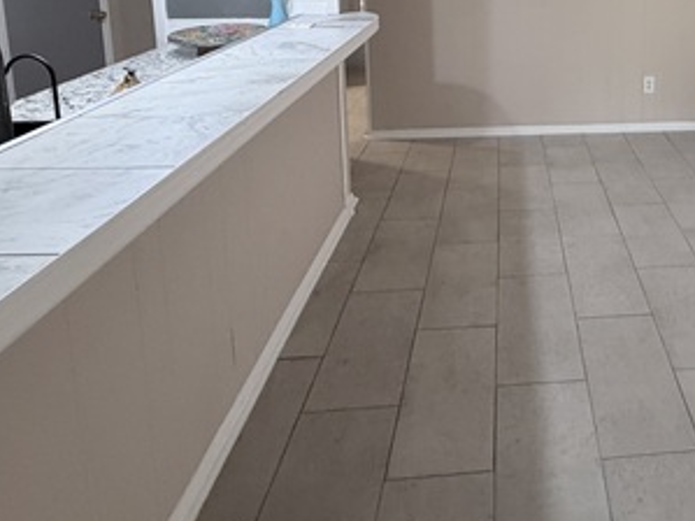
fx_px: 602
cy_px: 12
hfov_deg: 55.1
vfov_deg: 41.3
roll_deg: +0.0
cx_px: 572
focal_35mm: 30
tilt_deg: -7.0
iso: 320
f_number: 2.2
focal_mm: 2.22
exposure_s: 1/60
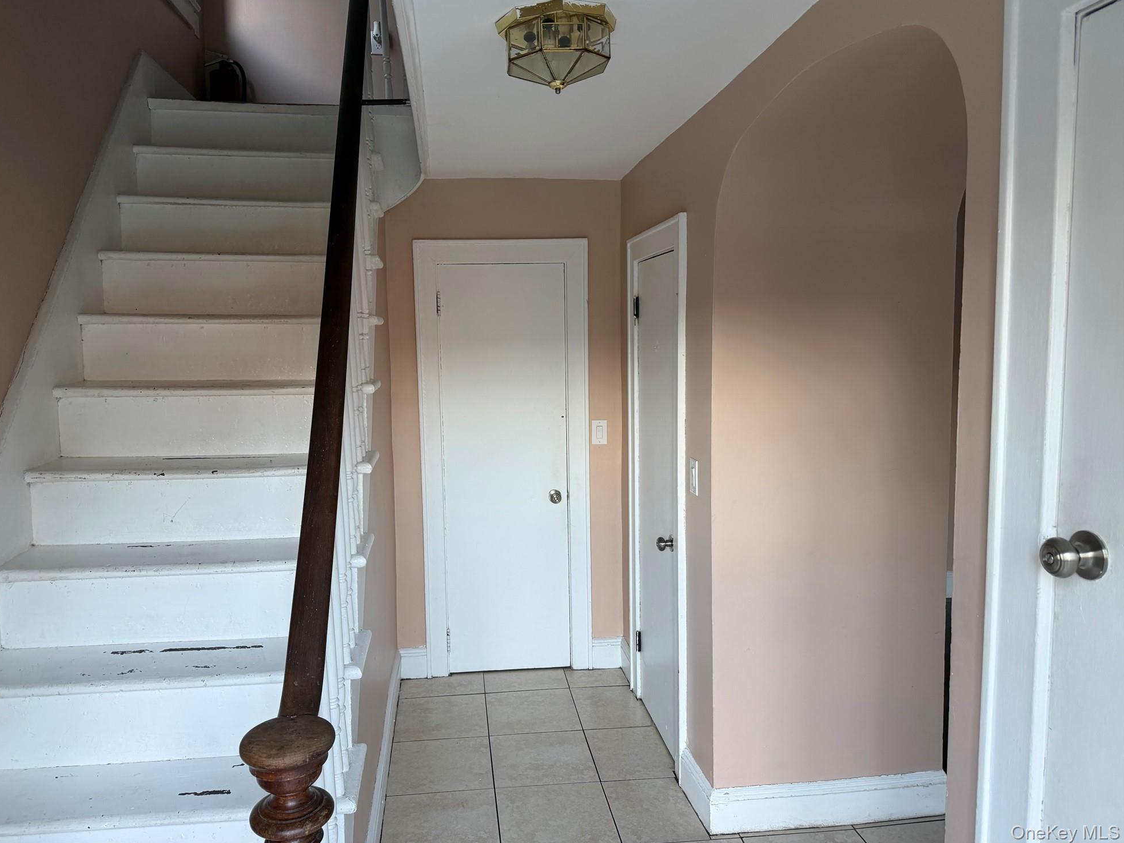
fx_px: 812
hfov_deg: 69.4
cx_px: 541
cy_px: 407
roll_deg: +0.5
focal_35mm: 25
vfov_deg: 54.9
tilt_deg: -4.5
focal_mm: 6.76
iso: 160
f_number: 1.78
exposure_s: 1/121
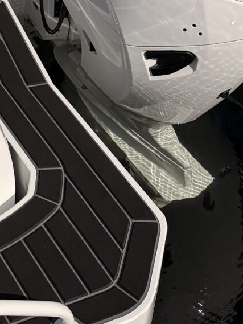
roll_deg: -1.6
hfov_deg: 12.9
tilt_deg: -19.4
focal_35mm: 108
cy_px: -289
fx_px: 1010
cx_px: -130
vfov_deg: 15.3
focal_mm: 6.76
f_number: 1.78
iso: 80
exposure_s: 1/10309
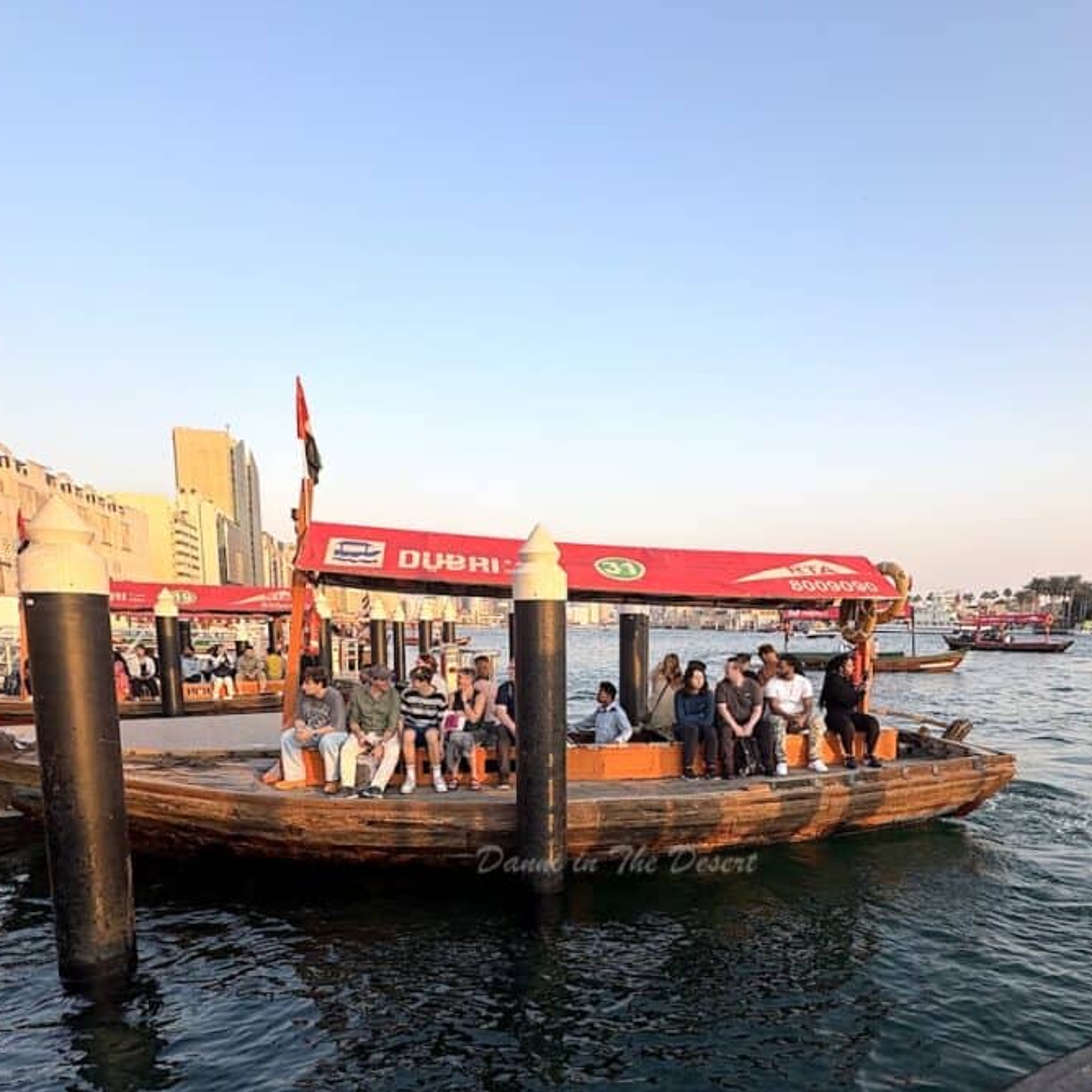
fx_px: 714
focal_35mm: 20
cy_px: 721
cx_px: 589
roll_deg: +0.5
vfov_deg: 72.8
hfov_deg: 74.7
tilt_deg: -8.2
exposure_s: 1/381
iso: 40
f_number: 2.2
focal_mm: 2.22
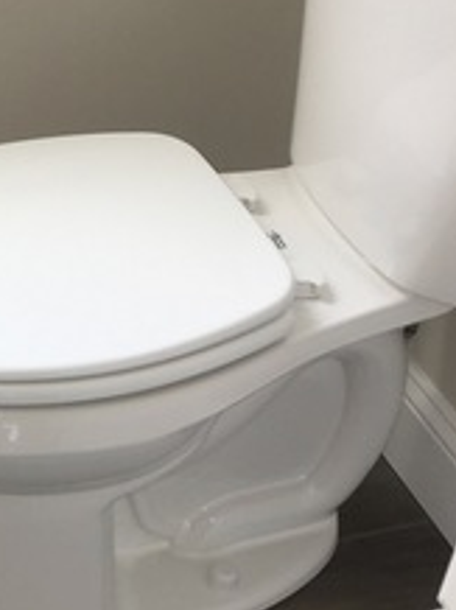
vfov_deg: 23.7
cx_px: -59
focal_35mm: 80
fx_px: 1408
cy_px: 557
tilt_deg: -45.3
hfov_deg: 17.7
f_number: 2.2
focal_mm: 4.15
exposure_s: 1/31
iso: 25
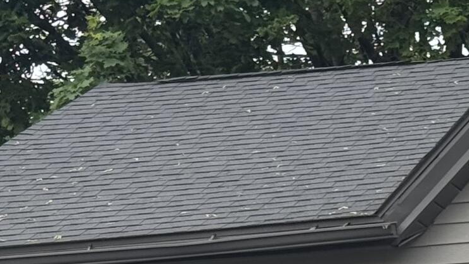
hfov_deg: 10.1
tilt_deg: +7.7
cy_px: 464
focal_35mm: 212
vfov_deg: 5.6
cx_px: 432
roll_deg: -0.5
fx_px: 2636
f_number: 1.78
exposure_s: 1/913
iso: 64
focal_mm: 6.76
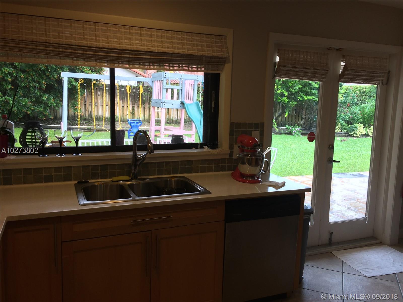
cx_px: 202
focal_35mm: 29
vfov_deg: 48.2
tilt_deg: -8.6
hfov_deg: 61.7
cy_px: 151
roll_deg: -0.4
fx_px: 338
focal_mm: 4.15
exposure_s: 1/40
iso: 40
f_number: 2.2
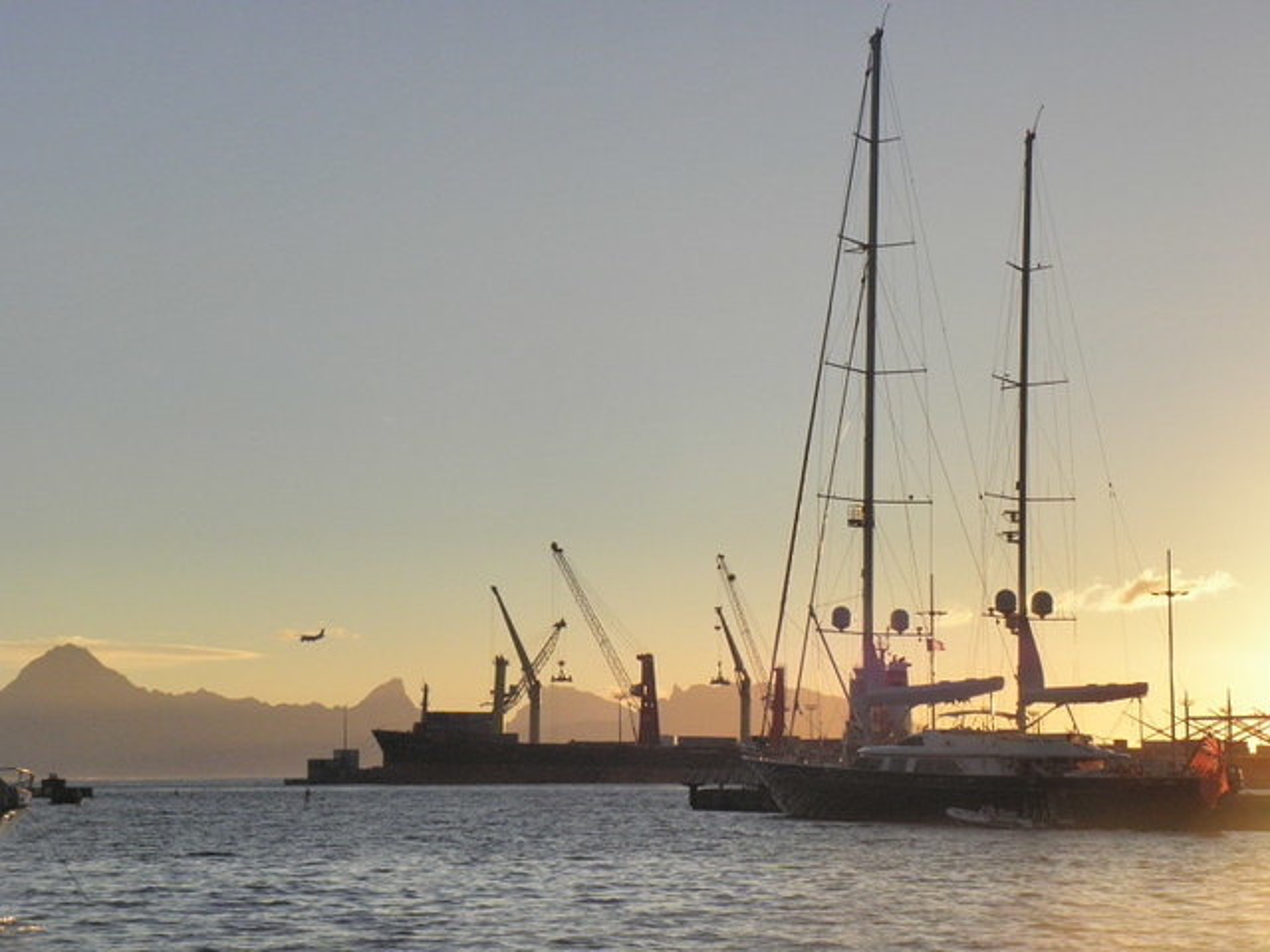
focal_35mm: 82
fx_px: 3008
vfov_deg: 18.0
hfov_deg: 23.8
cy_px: 476
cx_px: 635
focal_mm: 14.68
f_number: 6.3
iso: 200
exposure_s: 1/800
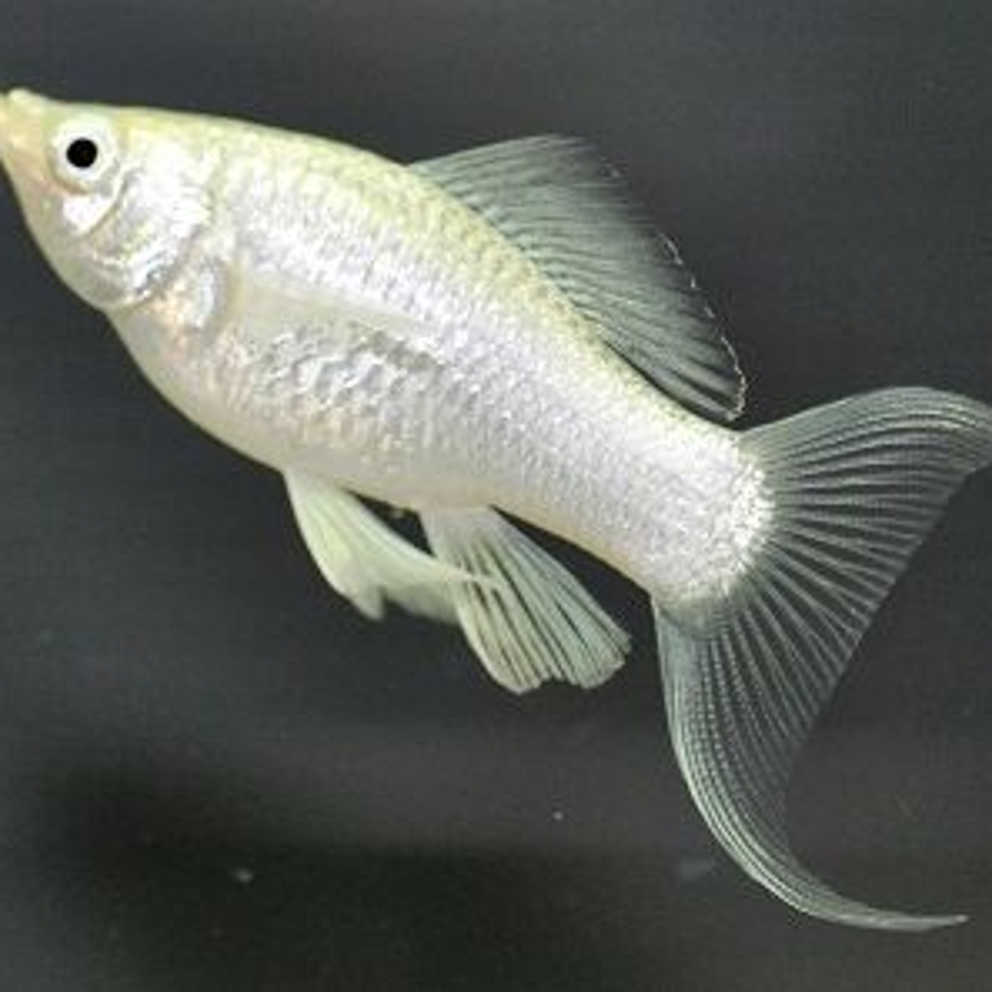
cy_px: 494
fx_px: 5641
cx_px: 524
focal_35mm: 174
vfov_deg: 10.0
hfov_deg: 10.0
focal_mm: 90
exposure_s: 1/125
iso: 800
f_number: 3.2
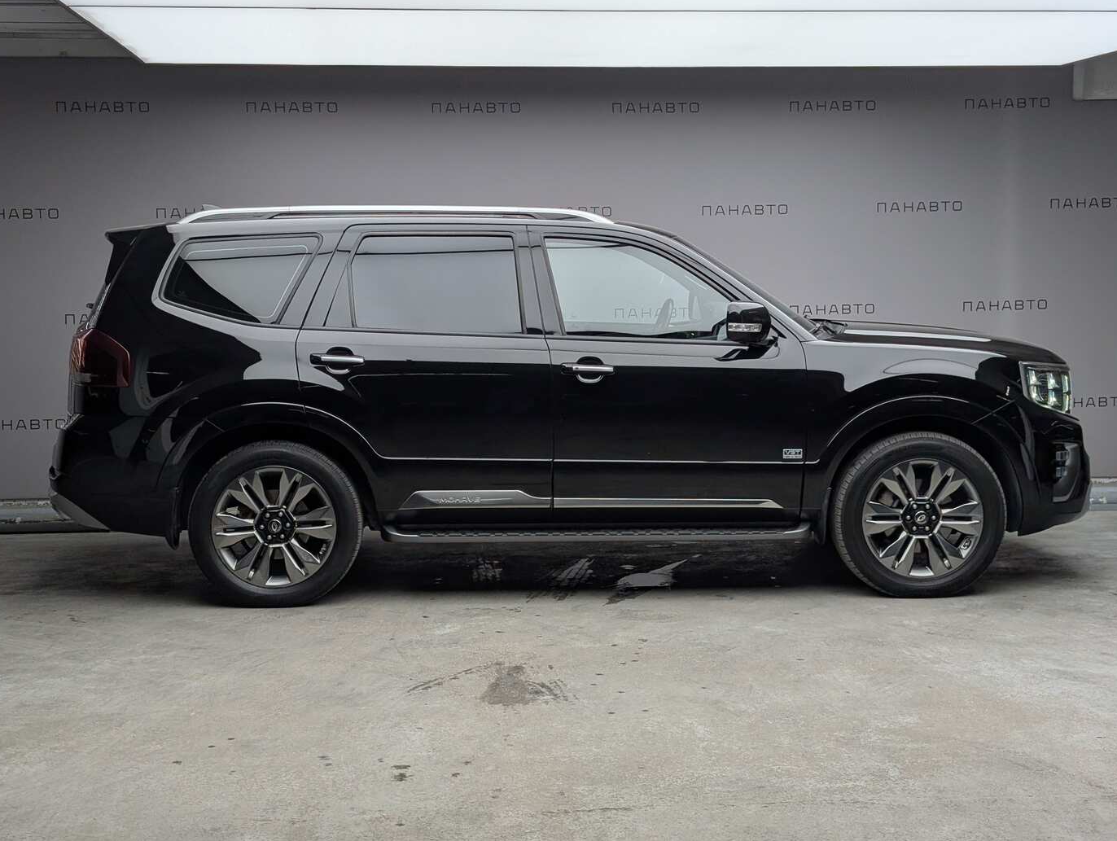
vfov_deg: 29.2
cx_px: 563
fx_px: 1616
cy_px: 413
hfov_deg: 38.1
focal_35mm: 50
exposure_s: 1/301
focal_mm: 6.9
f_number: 1.68
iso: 33
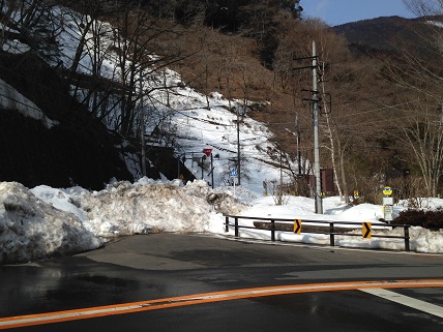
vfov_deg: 38.7
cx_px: 230
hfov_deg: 50.1
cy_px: 176
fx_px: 474
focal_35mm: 37
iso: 50
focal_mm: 4.12
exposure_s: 1/2710
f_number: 2.4
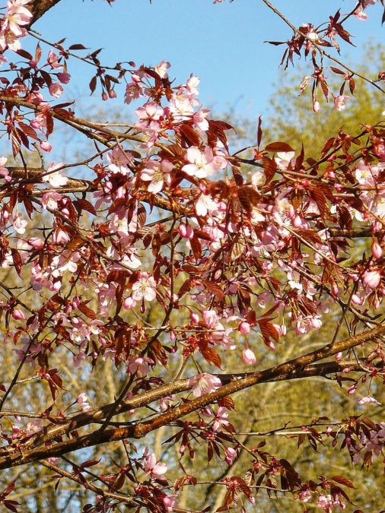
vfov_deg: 8.9
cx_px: 291
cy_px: 302
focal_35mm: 223
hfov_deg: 6.7
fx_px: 3308
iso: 100
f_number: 3.3
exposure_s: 1/640
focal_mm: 24.6
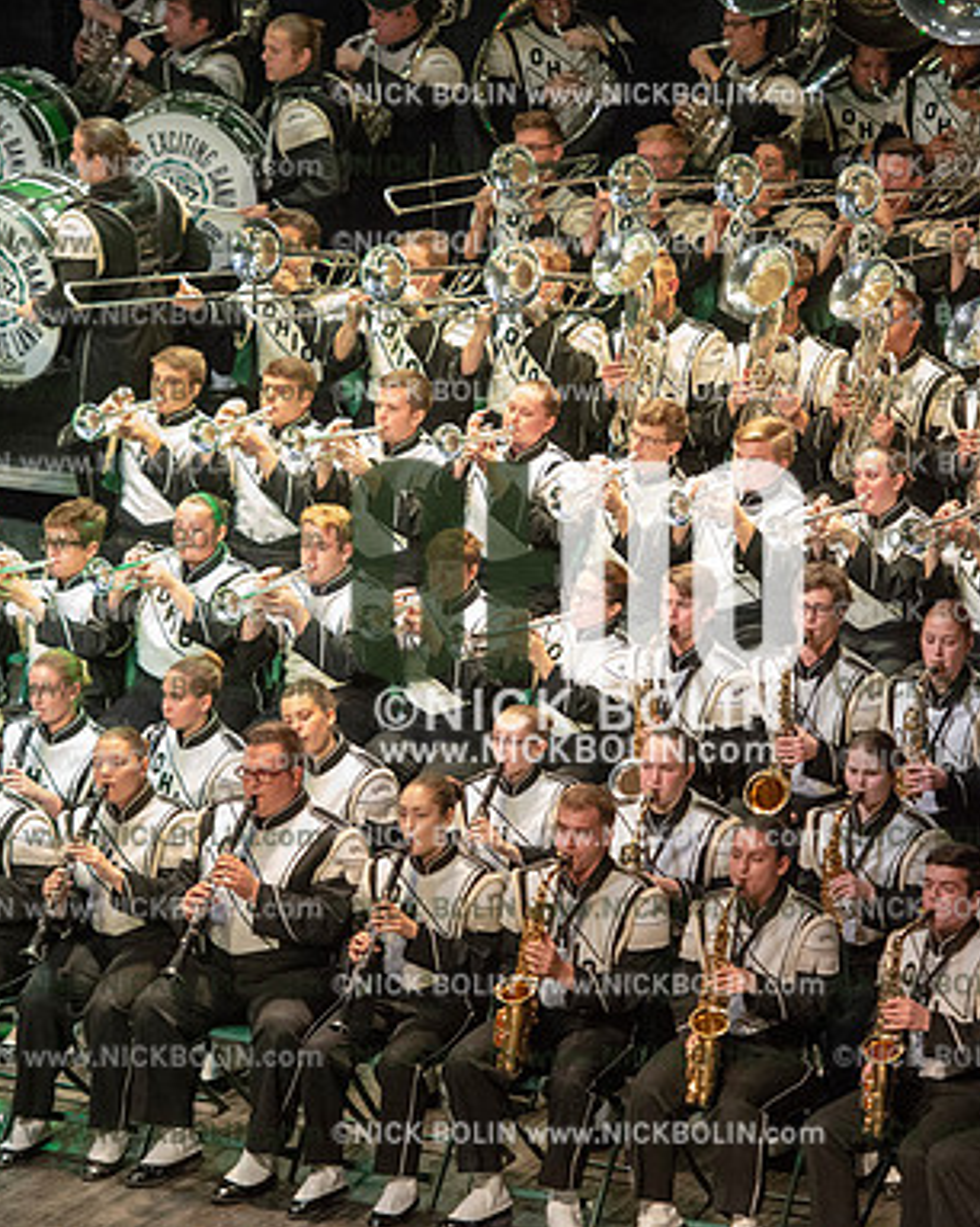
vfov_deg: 9.1
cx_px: 576
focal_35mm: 213
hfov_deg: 7.3
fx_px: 7729
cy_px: 612
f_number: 2.8
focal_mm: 150
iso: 8000
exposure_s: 1/640
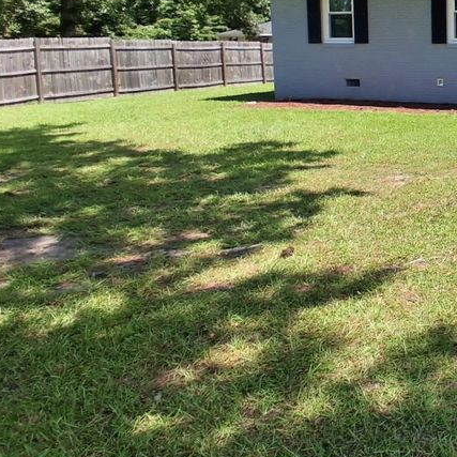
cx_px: 543
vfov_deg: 44.2
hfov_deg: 36.2
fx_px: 538
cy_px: 104
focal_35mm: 36
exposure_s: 1/1312
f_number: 2.2
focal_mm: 1.4
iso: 50
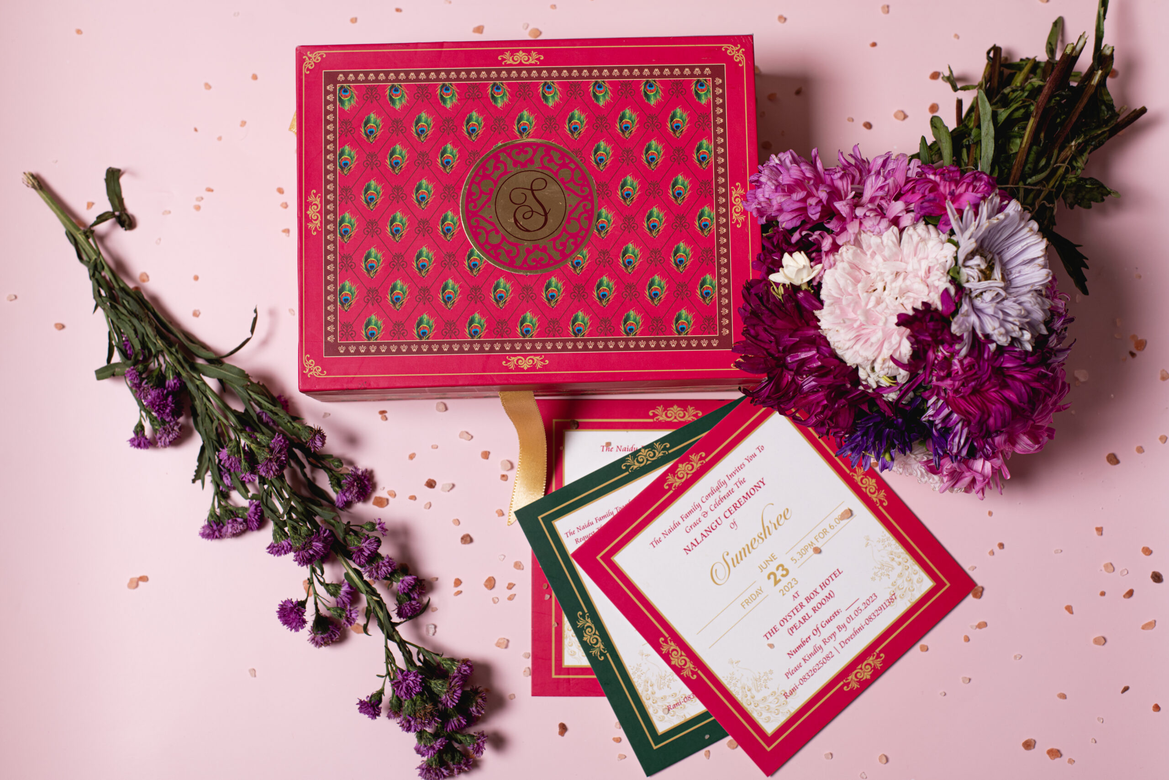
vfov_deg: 27.0
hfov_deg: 39.6
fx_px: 1624
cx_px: 584
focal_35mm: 50
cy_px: 390
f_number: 5.6
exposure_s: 1/125
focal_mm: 50
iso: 125
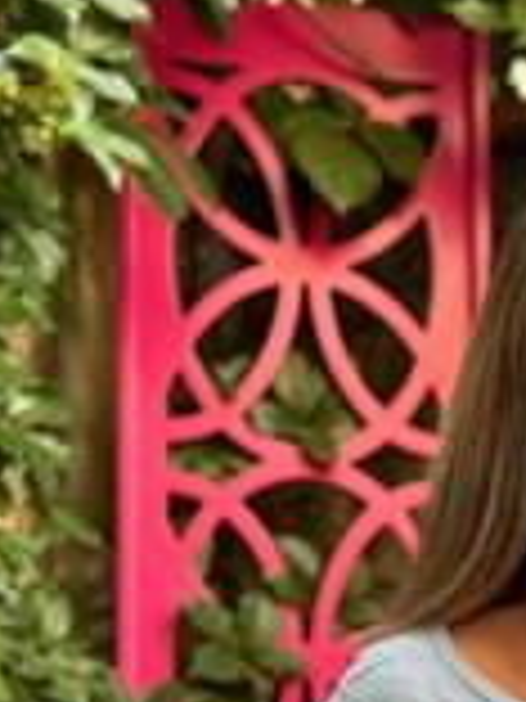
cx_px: 683
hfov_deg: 11.4
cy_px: 871
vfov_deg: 14.9
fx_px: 2573
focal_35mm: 127
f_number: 1.78
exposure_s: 1/132
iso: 50
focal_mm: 6.76
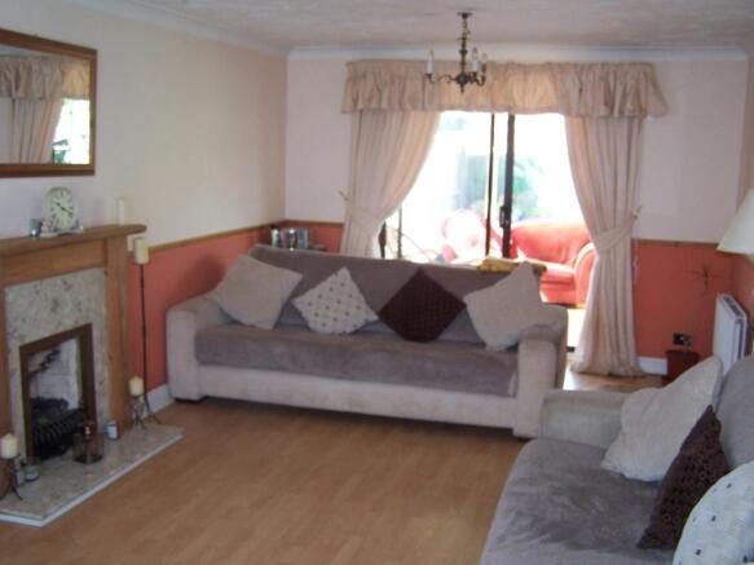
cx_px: 377
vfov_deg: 37.7
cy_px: 282
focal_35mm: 38
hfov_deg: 49.0
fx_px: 828
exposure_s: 1/60
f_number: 2.8
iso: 140
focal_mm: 6.3
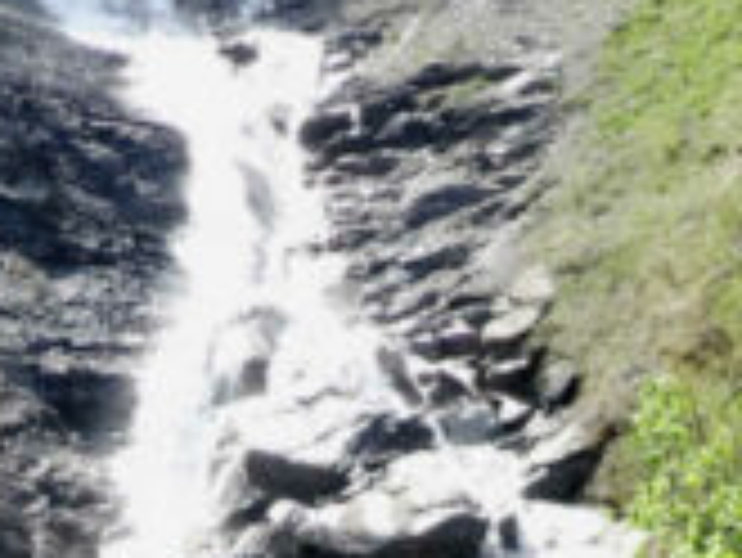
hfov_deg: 9.6
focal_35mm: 205
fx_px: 4397
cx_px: 166
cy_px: -616
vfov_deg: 7.0
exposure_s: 1/160
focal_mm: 7.58
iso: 80
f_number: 4.5
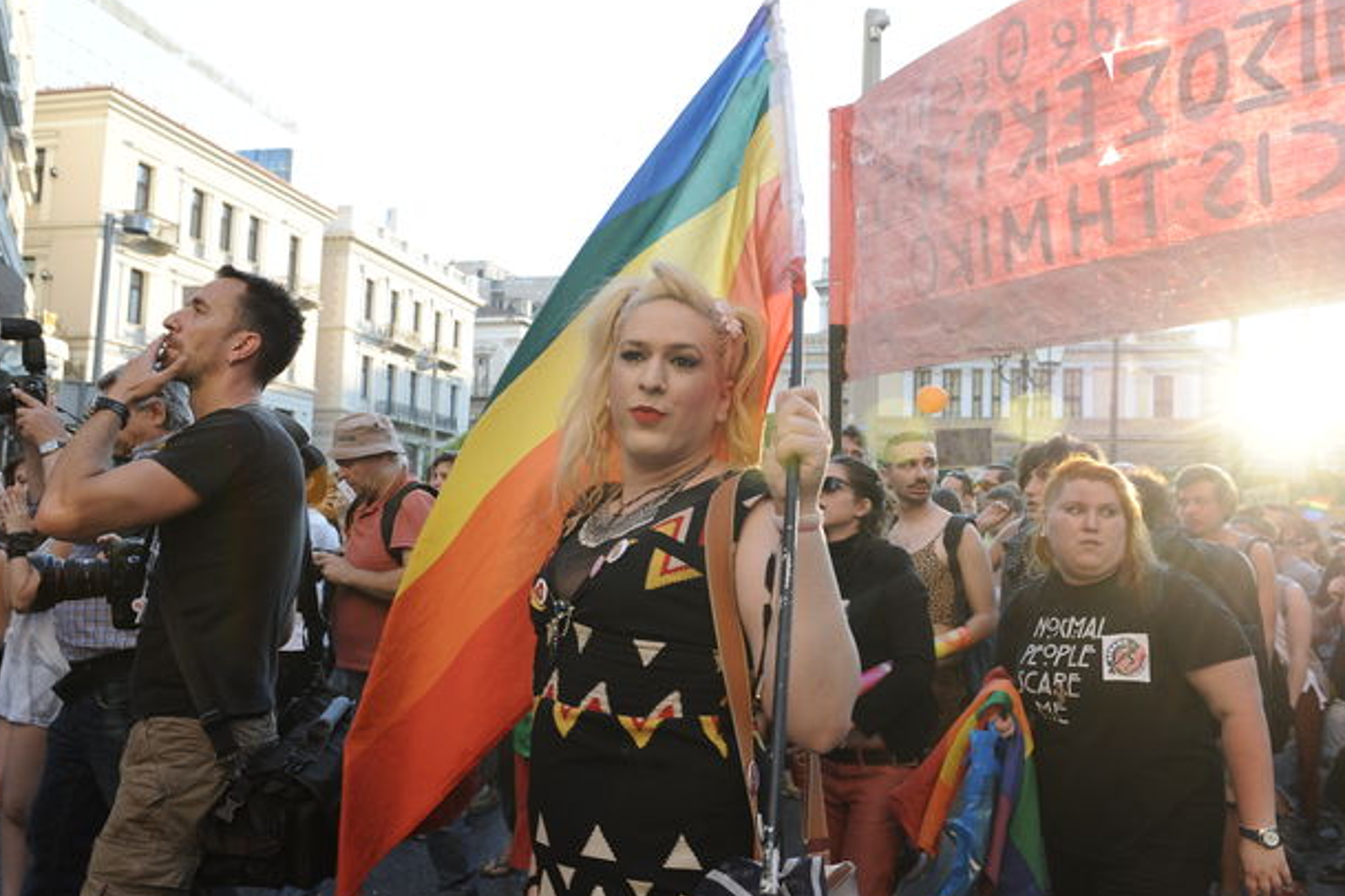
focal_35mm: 30
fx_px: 1121
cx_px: 663
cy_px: 452
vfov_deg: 43.6
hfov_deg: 61.9
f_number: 6.3
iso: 400
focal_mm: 29
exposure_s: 1/125
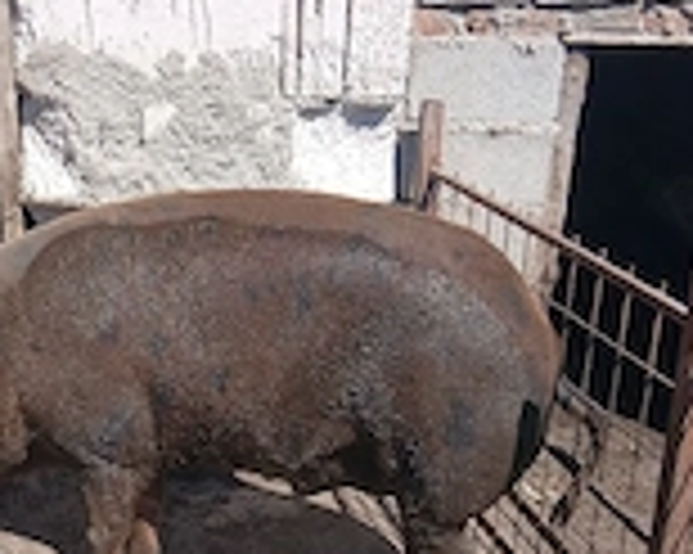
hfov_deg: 28.4
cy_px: 513
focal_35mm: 66
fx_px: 1353
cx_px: 194
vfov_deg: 22.5
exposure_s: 1/526
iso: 20
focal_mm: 3.98
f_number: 1.8
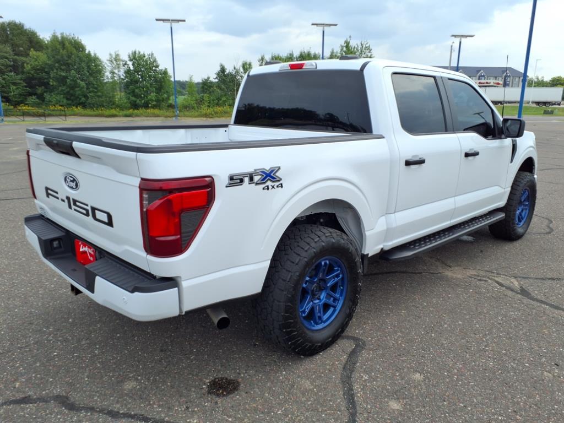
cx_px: 282
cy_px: 212
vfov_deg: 51.4
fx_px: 440
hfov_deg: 65.3
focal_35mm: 27
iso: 40
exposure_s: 1/1250
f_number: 1.9
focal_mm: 3.58
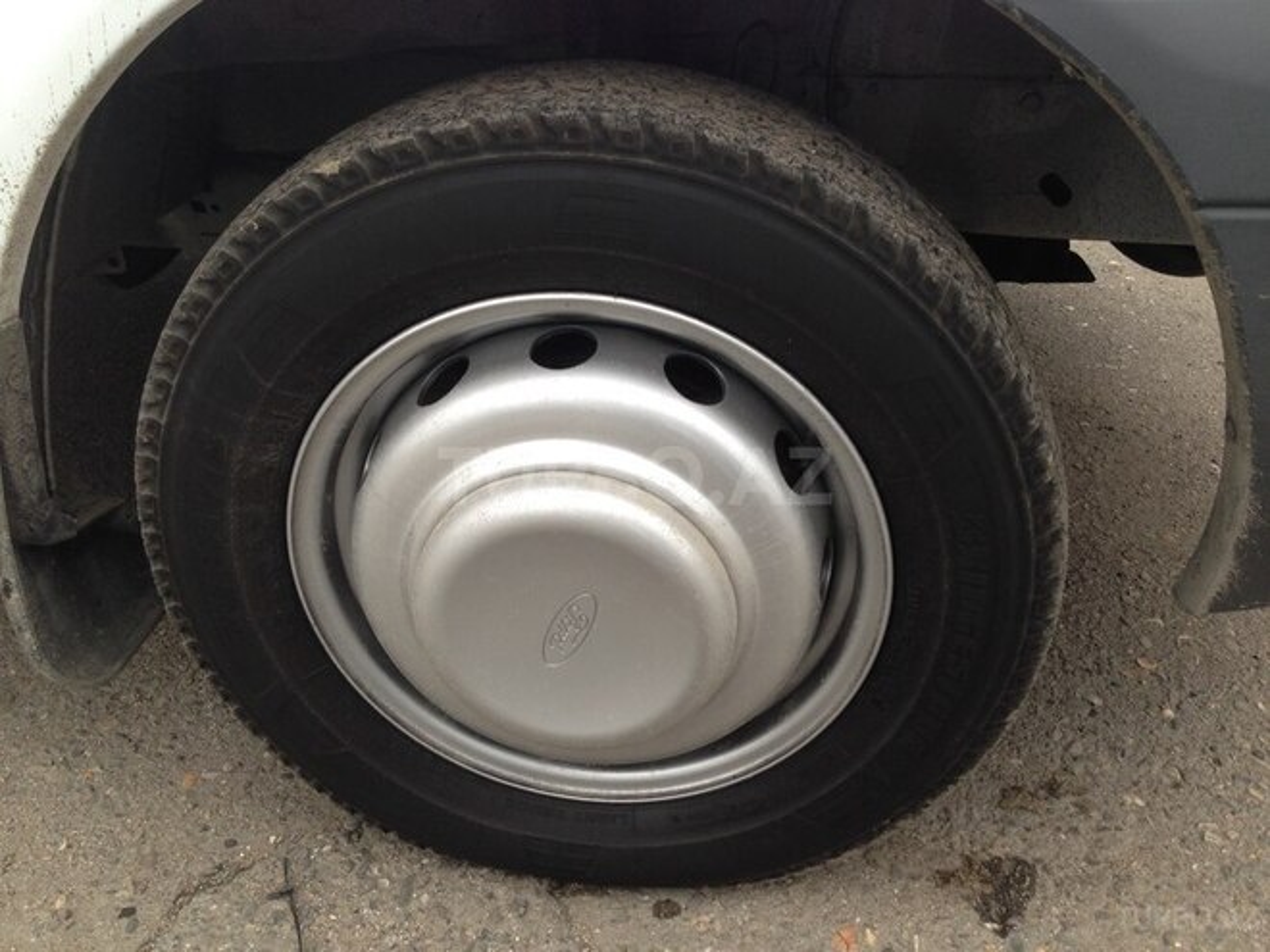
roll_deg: -0.5
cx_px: 635
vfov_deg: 42.9
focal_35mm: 33
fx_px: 1211
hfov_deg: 55.4
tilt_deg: -26.5
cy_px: 476
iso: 50
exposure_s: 1/40
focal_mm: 4.12
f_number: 2.4
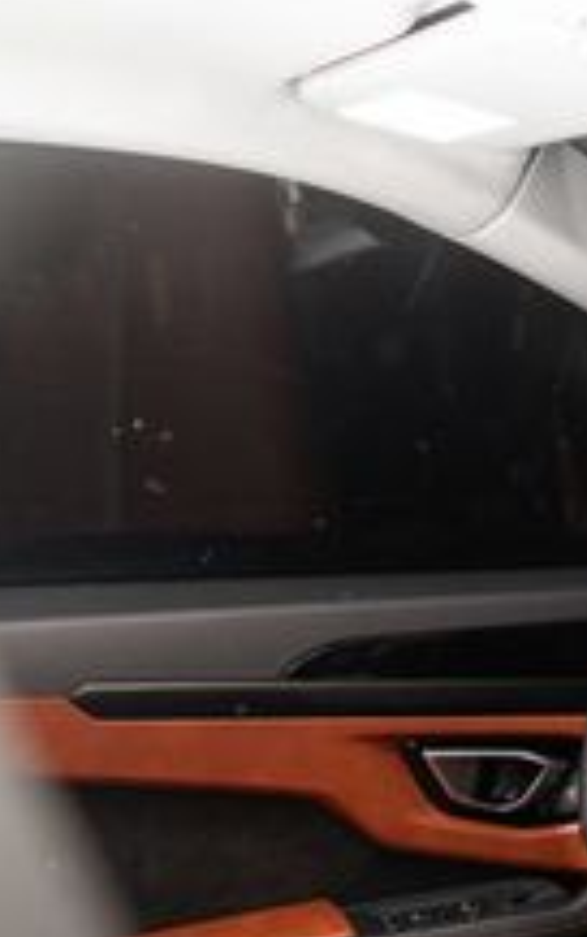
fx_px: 1839
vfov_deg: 27.3
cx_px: 1070
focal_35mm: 72
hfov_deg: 15.5
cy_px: 892
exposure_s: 1/50
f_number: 3.5
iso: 400
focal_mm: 24
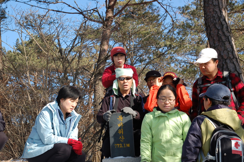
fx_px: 457
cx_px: 122
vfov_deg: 20.1
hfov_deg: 29.9
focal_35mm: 68
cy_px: 81
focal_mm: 45
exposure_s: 1/250
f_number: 8
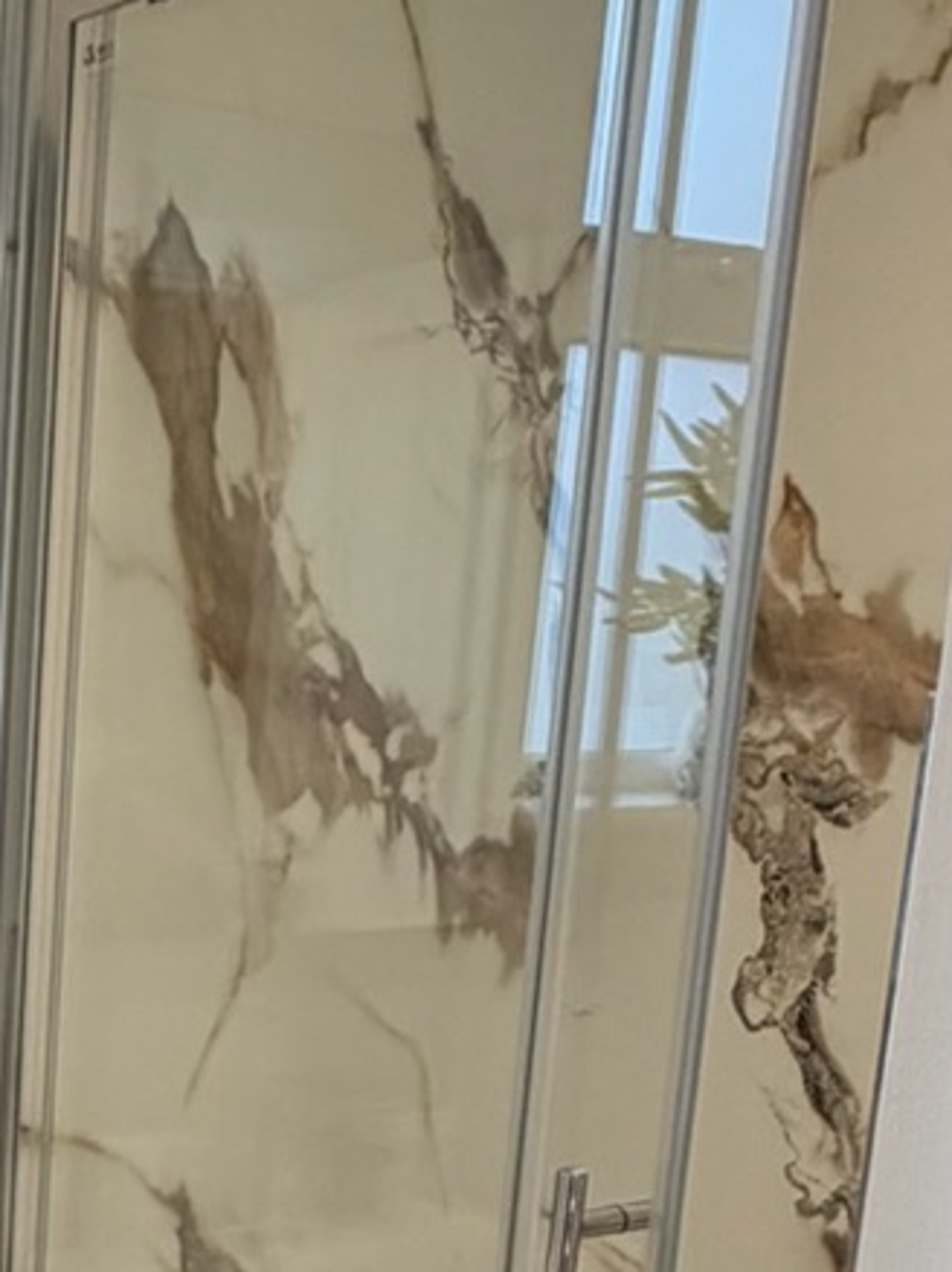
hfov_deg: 20.8
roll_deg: -0.8
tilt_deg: -14.0
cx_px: -302
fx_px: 2349
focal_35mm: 64
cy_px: 1226
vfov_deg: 28.7
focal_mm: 2.22
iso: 125
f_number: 2.2
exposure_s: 1/100
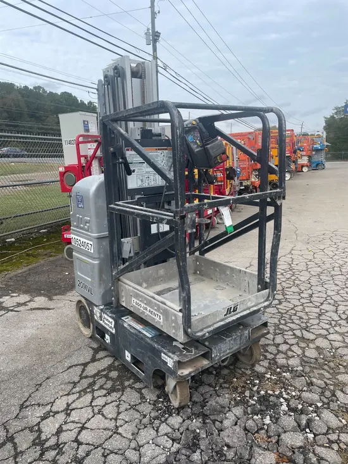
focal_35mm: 26
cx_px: 174
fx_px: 348
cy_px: 232
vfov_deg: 67.3
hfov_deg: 53.1
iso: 32
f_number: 1.6
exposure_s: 1/1742
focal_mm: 4.2
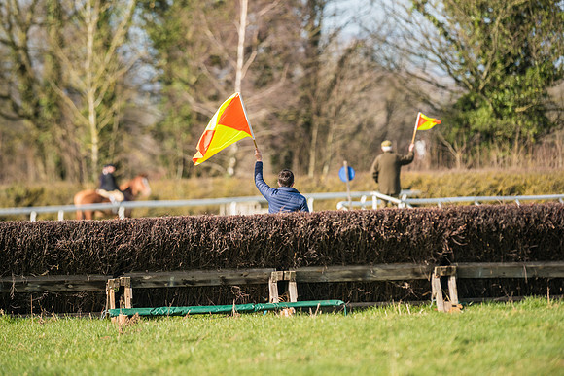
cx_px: 282
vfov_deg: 3.4
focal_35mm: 400
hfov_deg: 5.2
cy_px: 188
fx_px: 6268
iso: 200
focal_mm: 400
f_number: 5
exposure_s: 1/1250
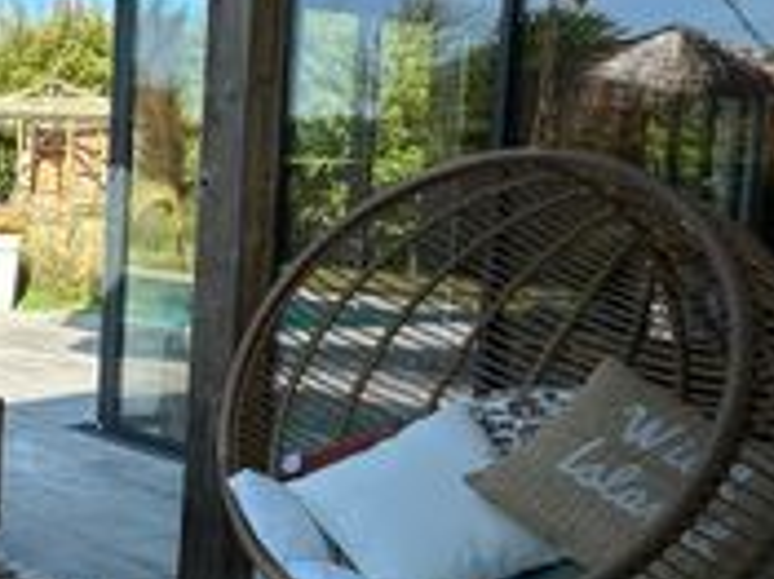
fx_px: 1073
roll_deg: -1.0
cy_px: 261
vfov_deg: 30.2
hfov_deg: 30.4
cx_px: -257
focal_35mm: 48
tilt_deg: -4.9
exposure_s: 1/932
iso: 50
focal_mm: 2.22
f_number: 2.2
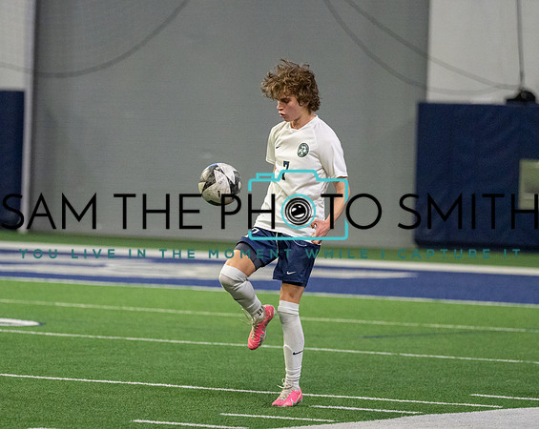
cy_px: 215
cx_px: 215
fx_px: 4390
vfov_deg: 5.6
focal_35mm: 276
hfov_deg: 7.0
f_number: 2.8
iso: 5000
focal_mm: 170
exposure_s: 1/1250
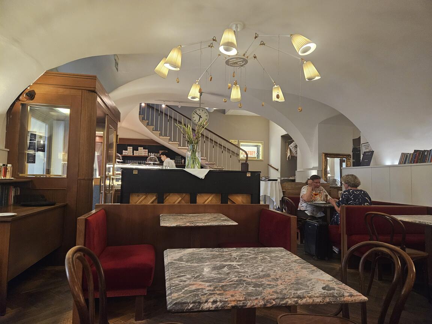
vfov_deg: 58.9
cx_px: 216
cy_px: 162
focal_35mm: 23
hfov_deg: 73.9
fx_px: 287
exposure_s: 1/50
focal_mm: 5.4
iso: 640
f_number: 1.8
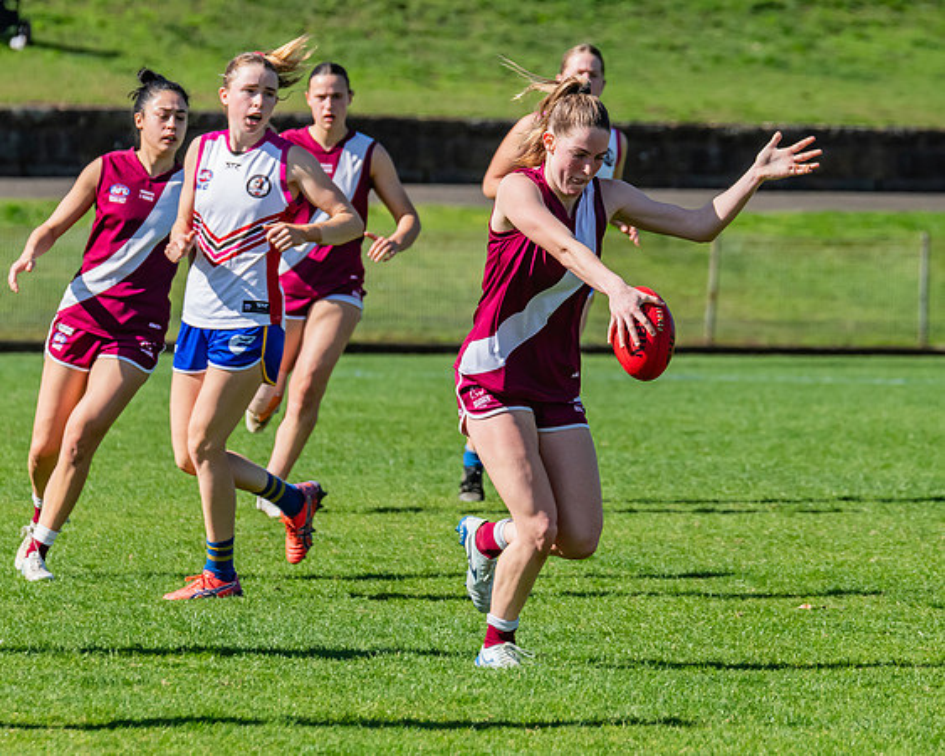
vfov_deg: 3.0
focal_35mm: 518
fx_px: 14482
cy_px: 262
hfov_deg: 3.7
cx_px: 590
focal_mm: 330
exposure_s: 1/1250
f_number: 10
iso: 800
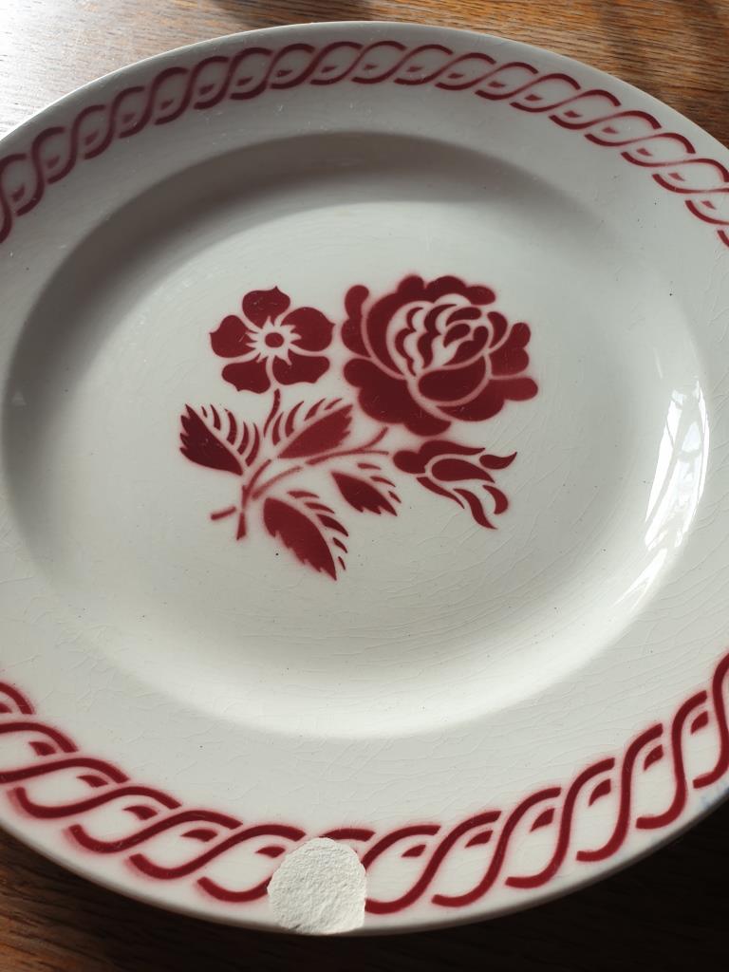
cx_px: 364
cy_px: 486
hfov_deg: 53.1
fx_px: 730
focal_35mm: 26
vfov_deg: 67.3
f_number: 2.4
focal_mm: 4.3
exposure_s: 1/100
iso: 50
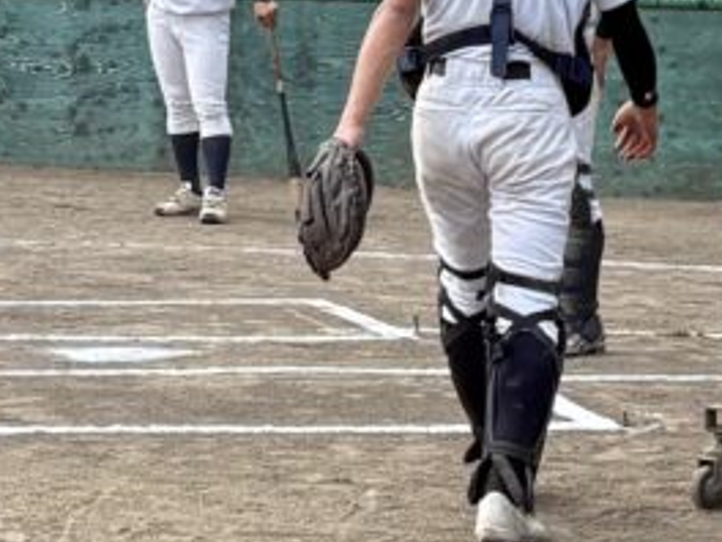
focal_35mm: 189
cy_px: -337
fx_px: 3942
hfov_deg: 10.4
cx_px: -33
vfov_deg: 7.7
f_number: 1.6
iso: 64
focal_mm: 5.96
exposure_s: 1/1337
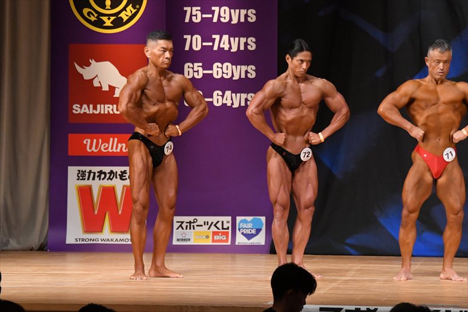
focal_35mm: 240
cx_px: 234
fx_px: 3119
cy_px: 156
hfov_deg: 8.6
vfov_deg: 5.7
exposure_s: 1/400
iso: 5000
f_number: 5.6
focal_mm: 160
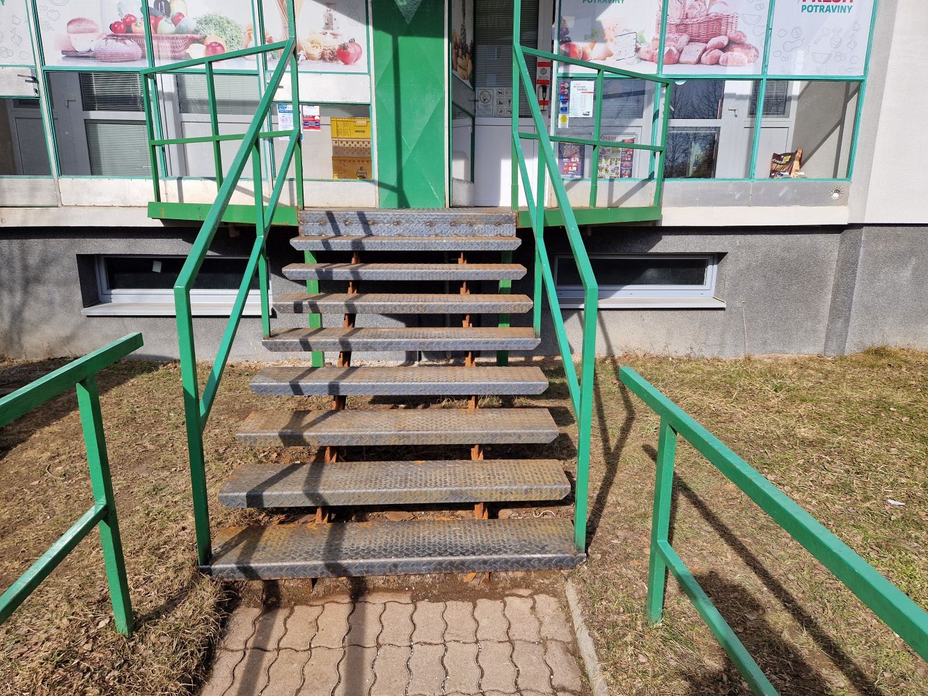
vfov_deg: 58.9
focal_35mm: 23
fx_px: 617
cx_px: 464
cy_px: 348
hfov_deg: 73.9
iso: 50
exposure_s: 1/1184
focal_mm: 5.4
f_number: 1.8
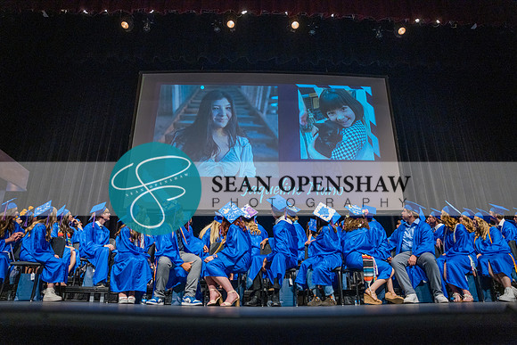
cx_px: 258
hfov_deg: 73.7
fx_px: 345
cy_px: 172
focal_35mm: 24
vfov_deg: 53.2
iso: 2500
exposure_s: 1/160
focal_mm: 24
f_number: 2.8
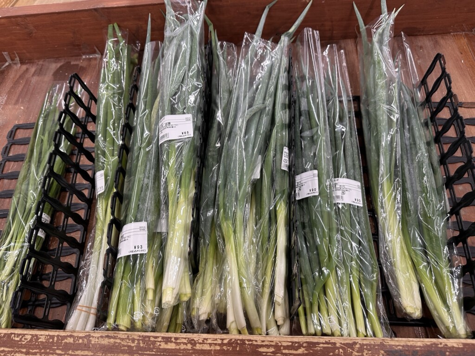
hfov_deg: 71.6
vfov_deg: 56.8
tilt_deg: -53.3
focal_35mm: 24
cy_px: 178
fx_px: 329
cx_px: 238
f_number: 1.78
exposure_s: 1/120
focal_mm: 6.86
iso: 125
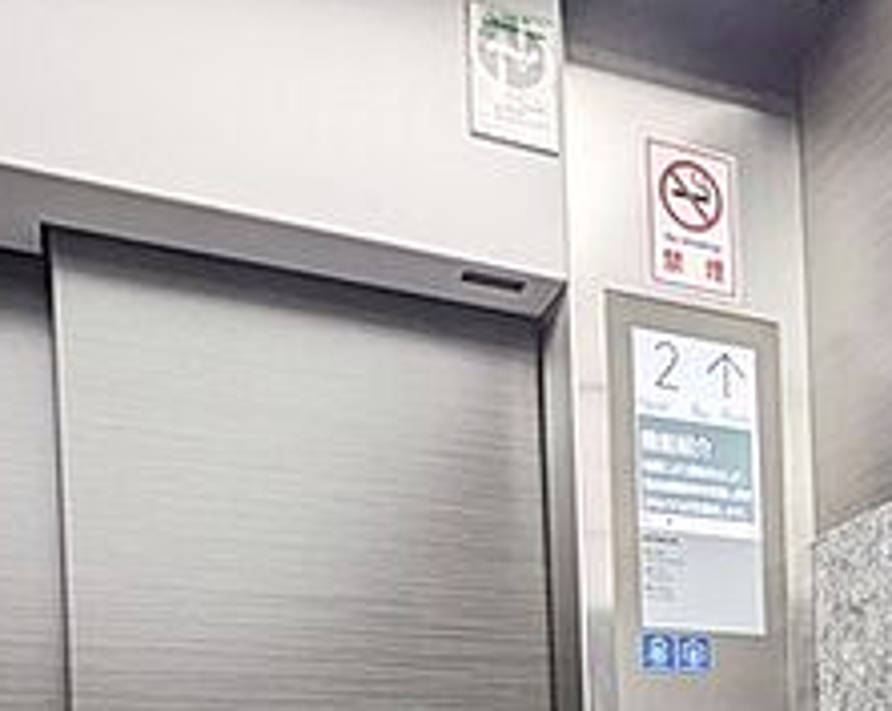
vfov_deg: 32.0
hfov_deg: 49.1
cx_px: 446
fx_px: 976
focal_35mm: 37
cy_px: 888
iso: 61
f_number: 2.2
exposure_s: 1/50
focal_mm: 1.83
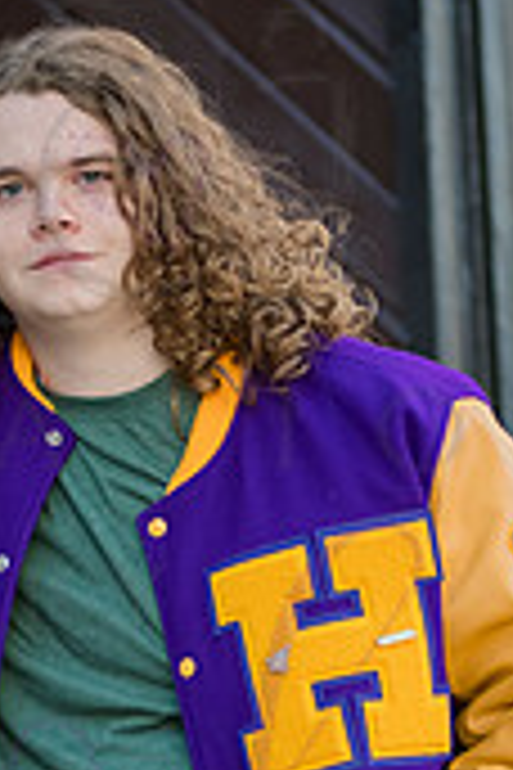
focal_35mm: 263
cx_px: 158
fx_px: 5621
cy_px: 590
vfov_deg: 7.8
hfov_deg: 5.2
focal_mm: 100
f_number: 3.2
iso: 640
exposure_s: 1/400
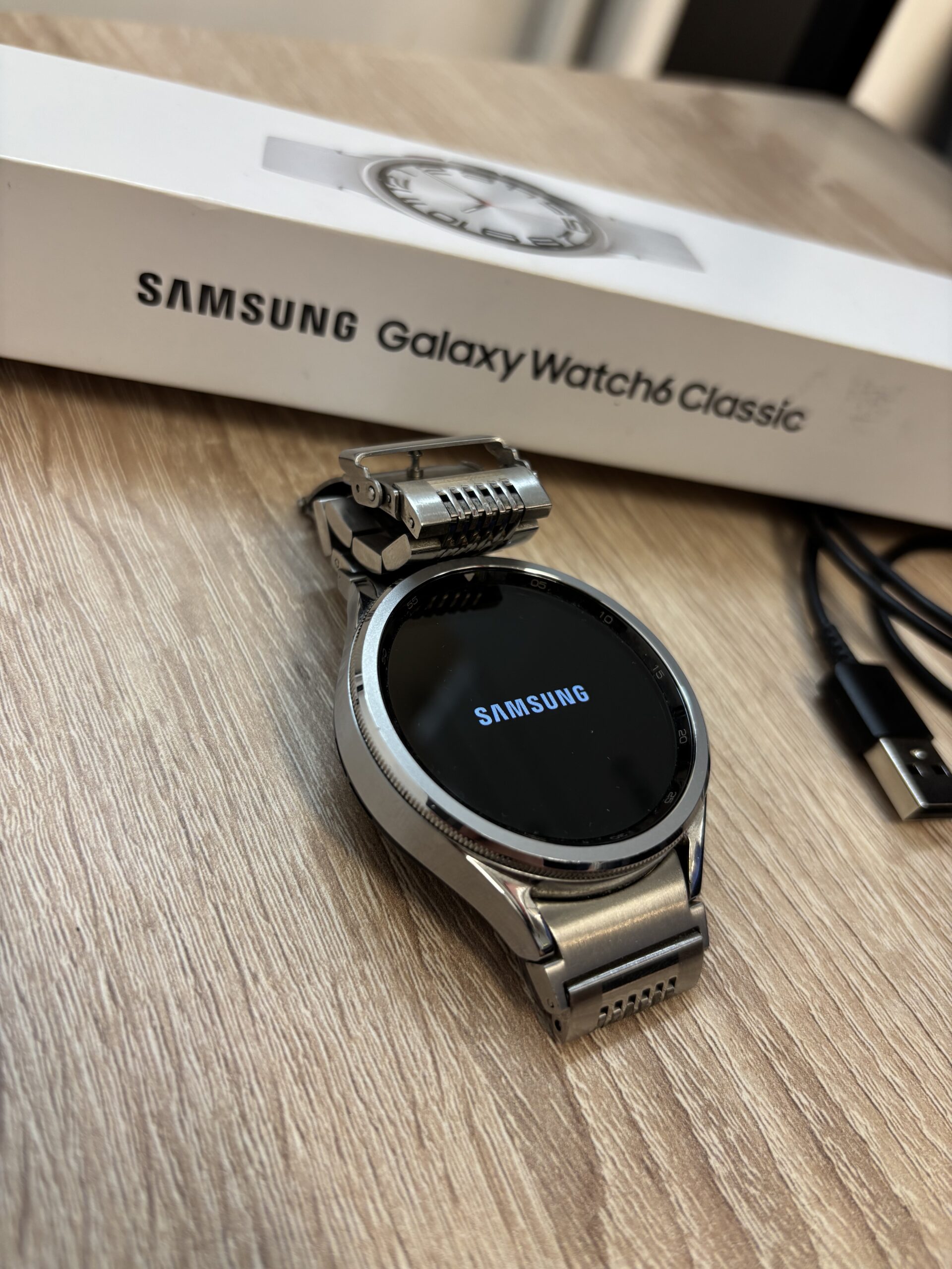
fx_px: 953
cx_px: 476
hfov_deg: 53.1
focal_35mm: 26
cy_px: 634
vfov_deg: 67.3
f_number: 1.6
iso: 125
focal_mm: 5.96
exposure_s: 1/100
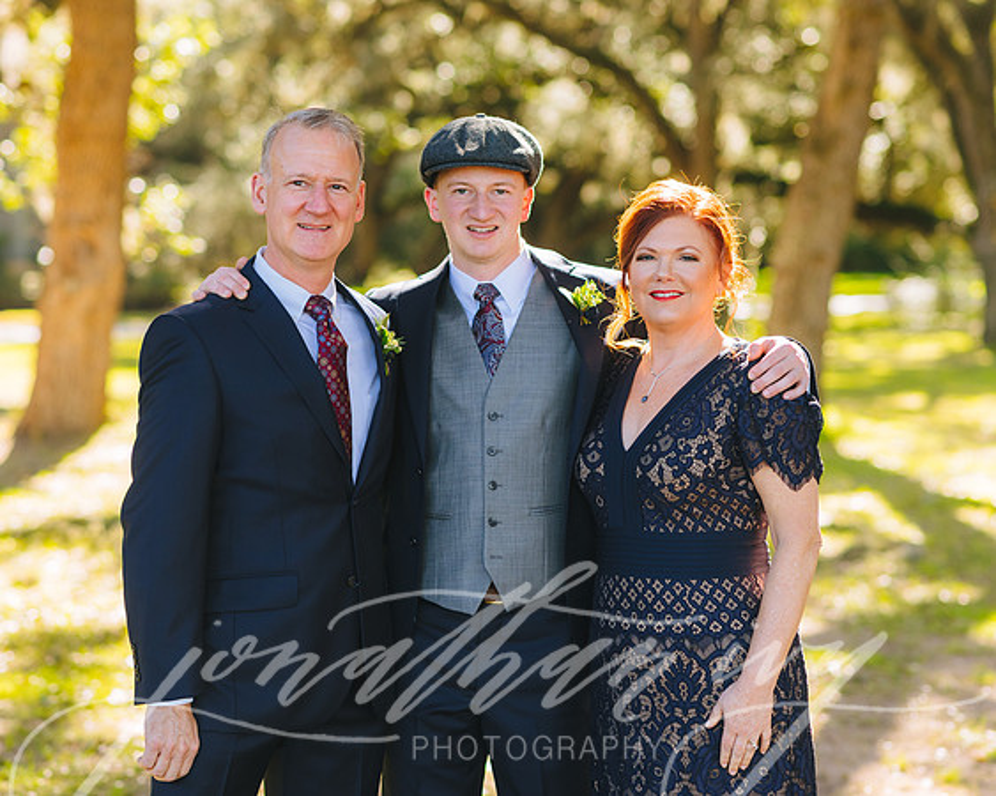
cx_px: 498
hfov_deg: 20.0
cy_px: 398
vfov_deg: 16.1
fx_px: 2819
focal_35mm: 96
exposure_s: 1/800
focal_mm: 85
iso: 200
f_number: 2.8
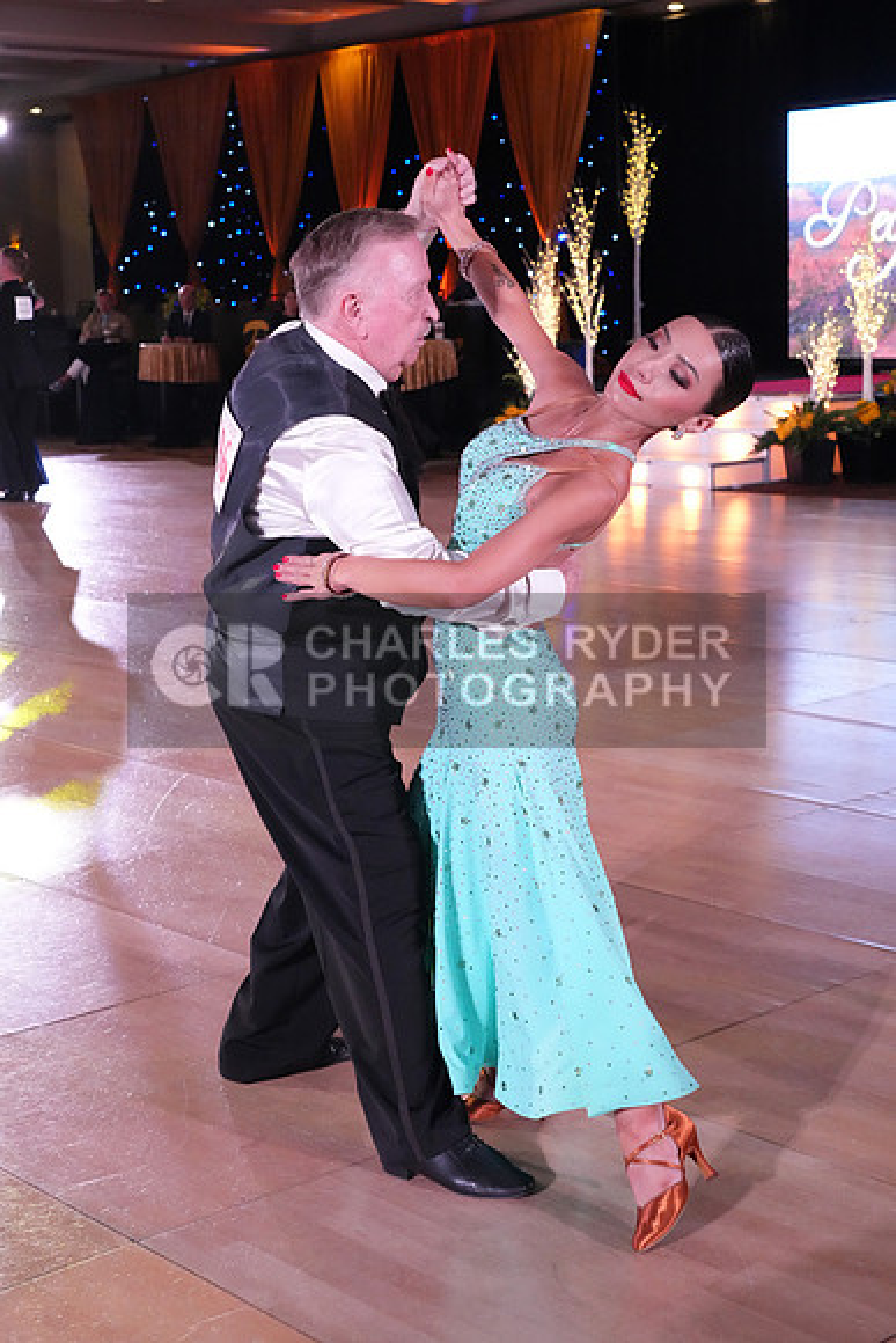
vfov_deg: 36.9
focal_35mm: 54
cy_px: 672
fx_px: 2015
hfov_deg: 25.1
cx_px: 448
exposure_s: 1/400
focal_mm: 54
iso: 10000
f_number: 6.3
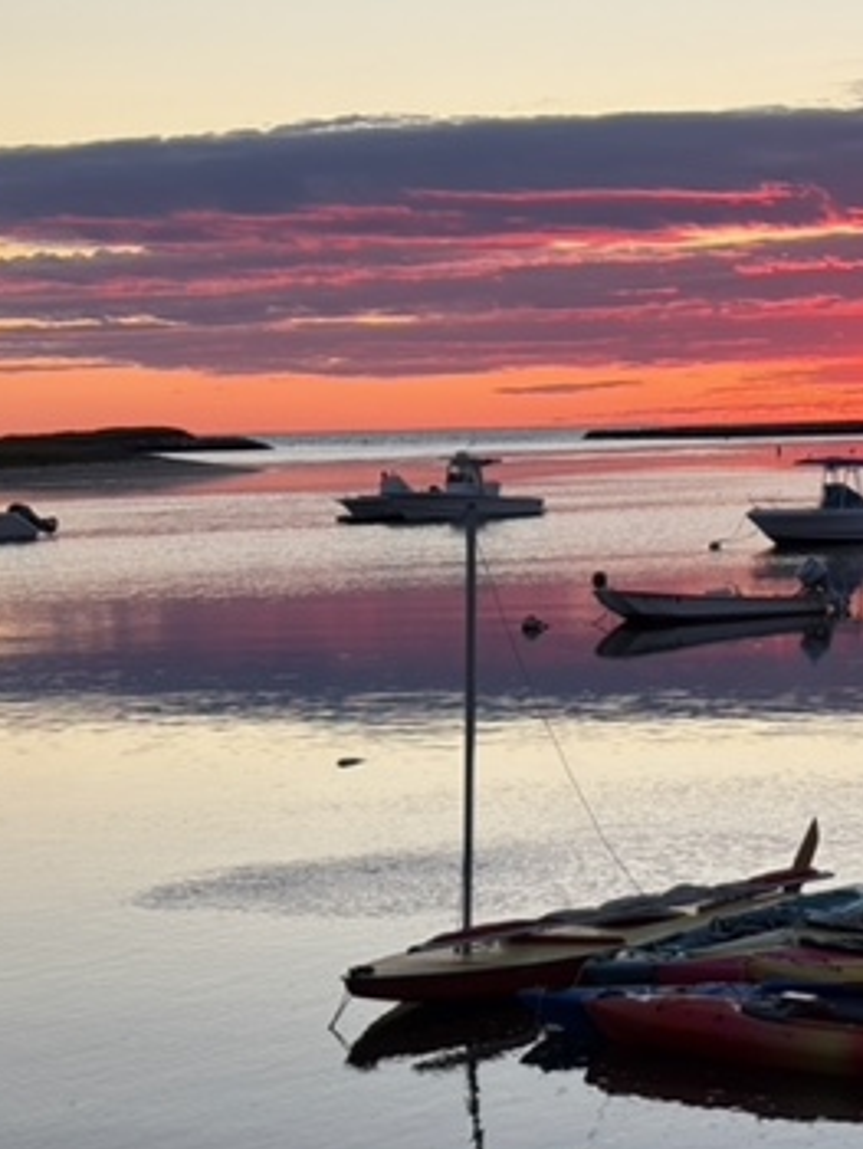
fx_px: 3154
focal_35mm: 95
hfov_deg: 15.1
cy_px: 620
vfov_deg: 20.6
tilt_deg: -4.1
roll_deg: +1.8
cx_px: 975
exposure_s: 1/271
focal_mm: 5.96
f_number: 1.6
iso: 32
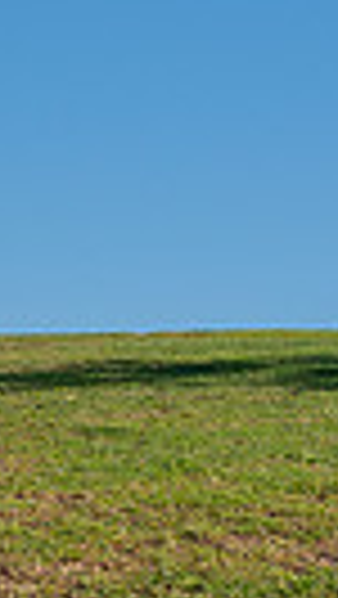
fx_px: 3149
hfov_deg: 6.1
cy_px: -190
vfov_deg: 10.6
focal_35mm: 198
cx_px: -153
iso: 200
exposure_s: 1/2500
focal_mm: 30.5
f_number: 4
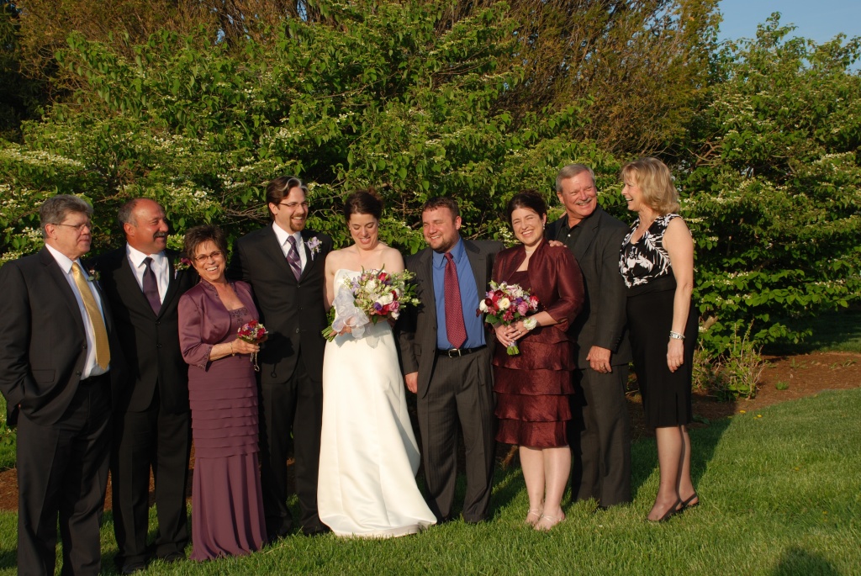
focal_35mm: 48
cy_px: 288
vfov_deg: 28.1
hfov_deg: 41.1
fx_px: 1149
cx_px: 430
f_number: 7.1
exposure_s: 1/200
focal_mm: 32
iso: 100
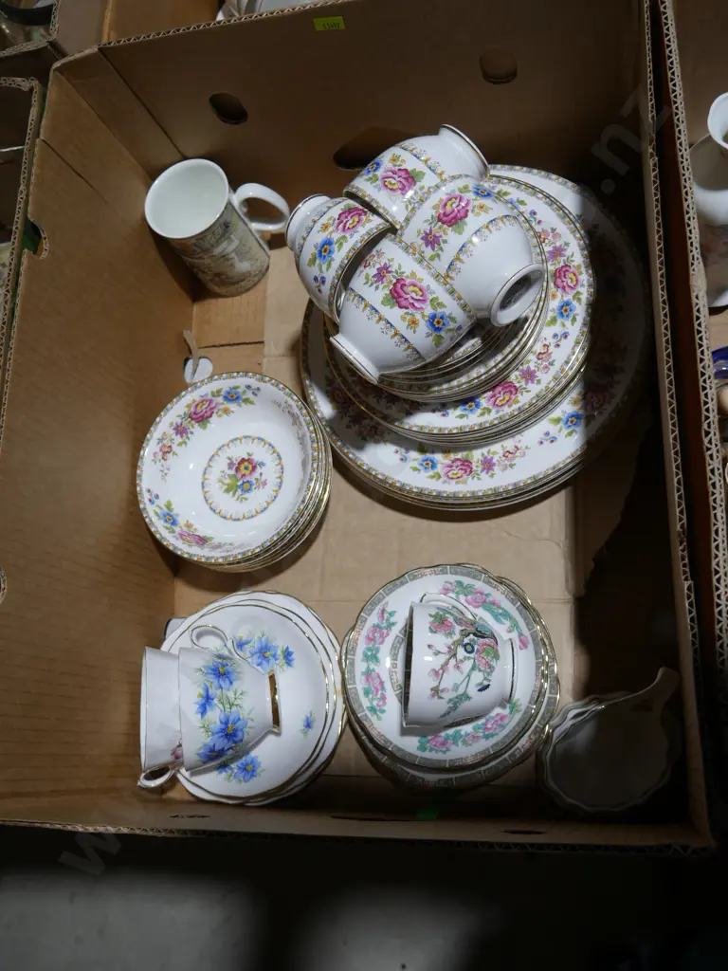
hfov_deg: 41.8
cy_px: 486
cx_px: 364
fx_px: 953
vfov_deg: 54.0
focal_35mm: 34
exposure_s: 1/125
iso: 200
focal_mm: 17
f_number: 4
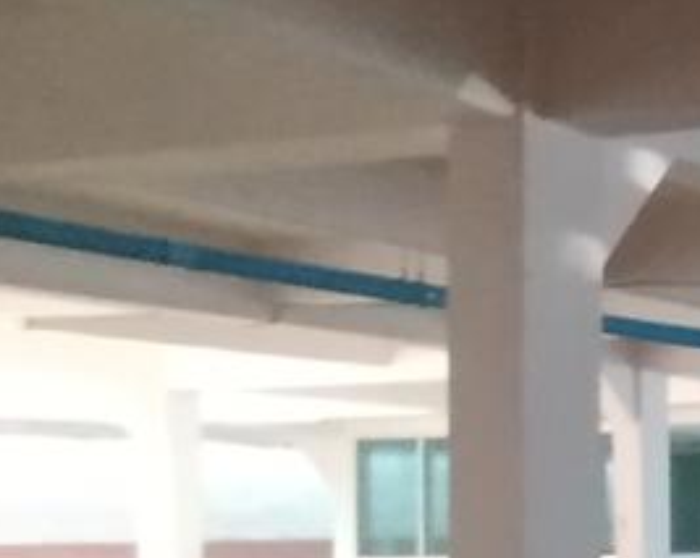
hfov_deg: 18.8
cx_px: 1399
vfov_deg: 23.3
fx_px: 1304
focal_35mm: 63
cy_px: 534
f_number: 2.2
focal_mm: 1.65
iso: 1000
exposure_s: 1/17
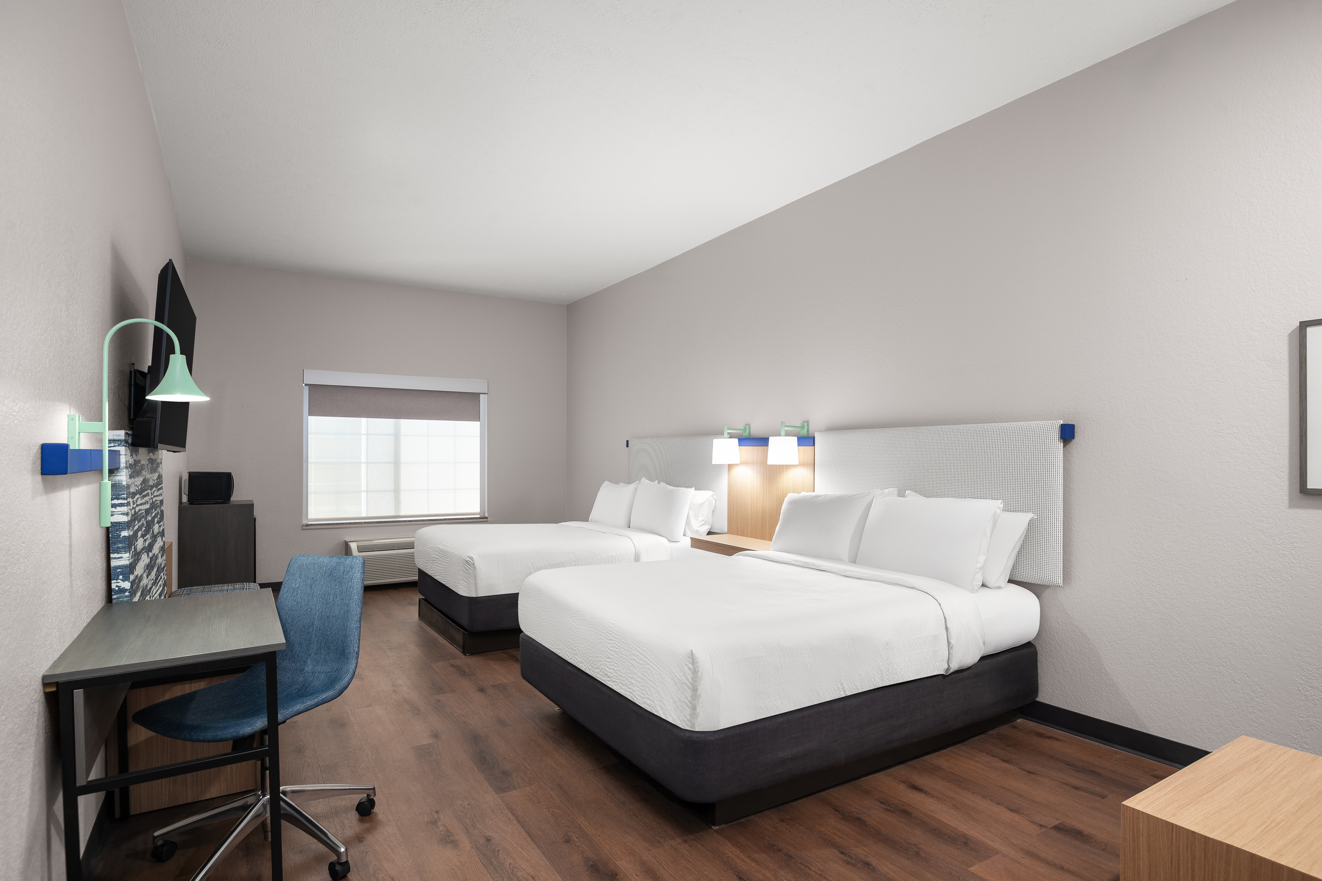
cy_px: 440
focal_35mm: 19
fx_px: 698
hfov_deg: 86.9
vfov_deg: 64.6
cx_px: 661
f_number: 9
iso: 250
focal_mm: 19
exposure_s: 1/3
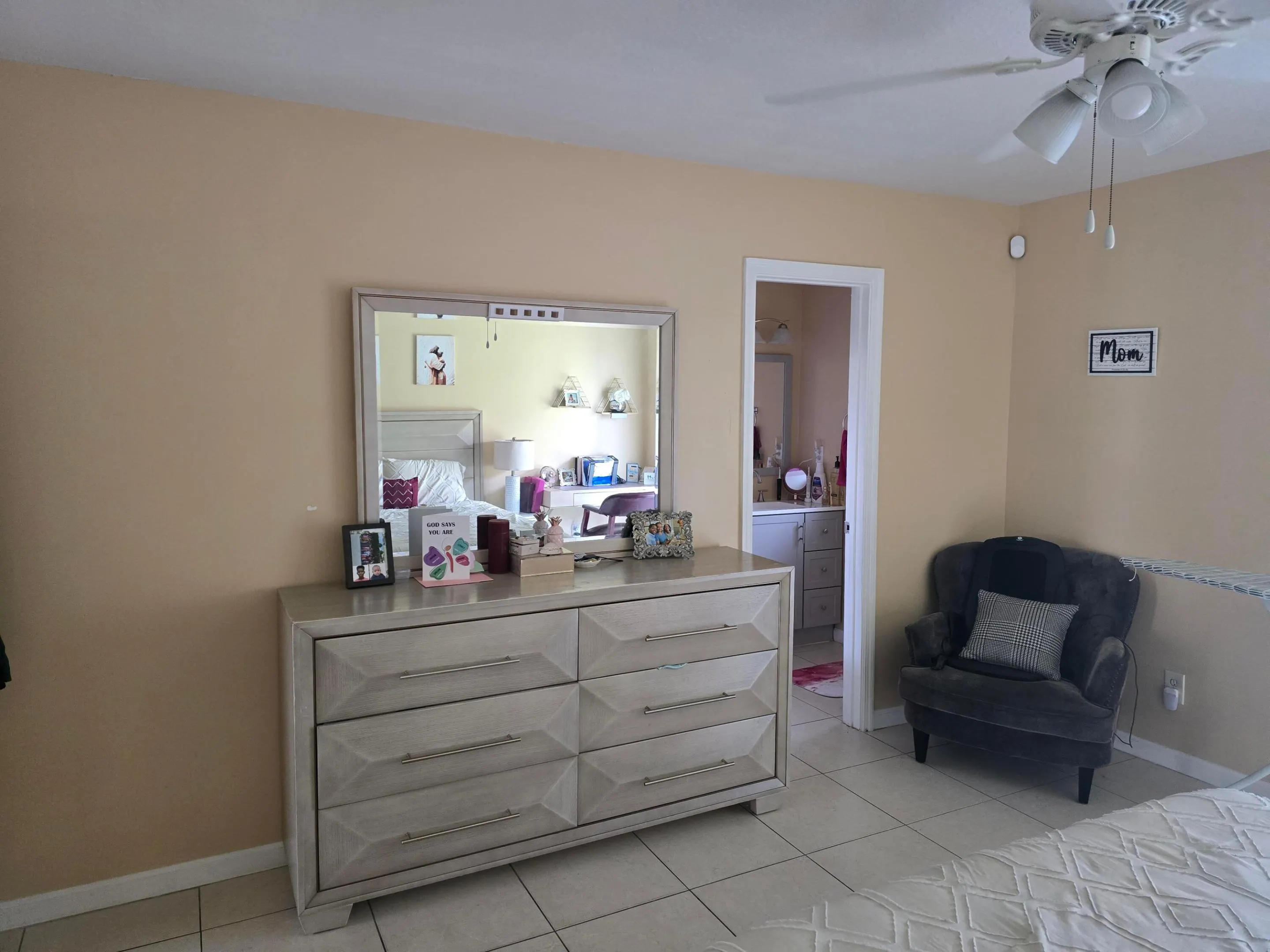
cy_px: 476
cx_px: 635
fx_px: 844
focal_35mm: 23
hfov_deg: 73.9
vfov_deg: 58.9
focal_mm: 6.3
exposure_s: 1/120
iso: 500
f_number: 1.7
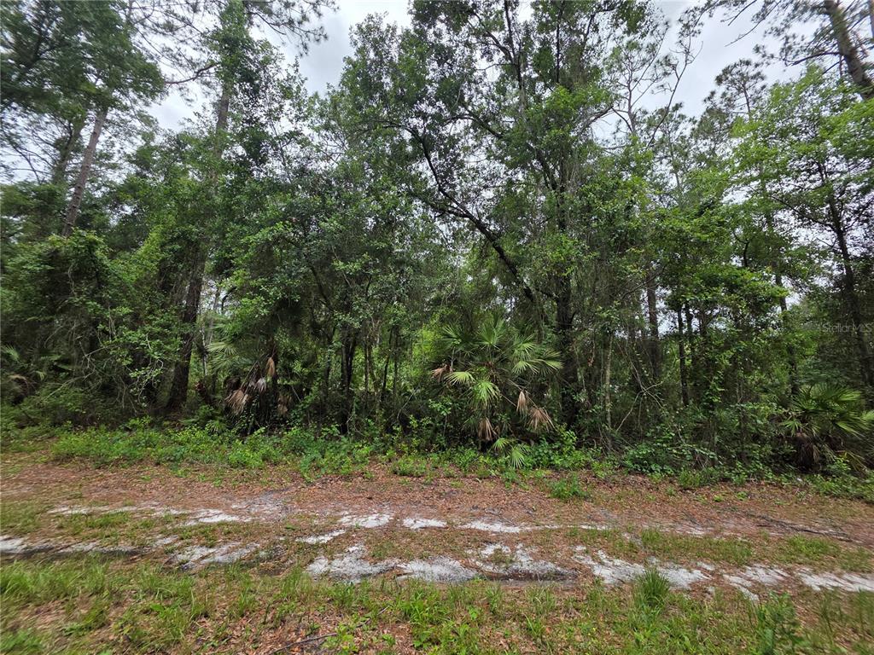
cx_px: 437
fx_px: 328
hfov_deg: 106.2
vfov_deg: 89.9
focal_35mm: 13
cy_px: 328
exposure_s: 1/1123
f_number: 1.9
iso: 40
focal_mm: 2.2
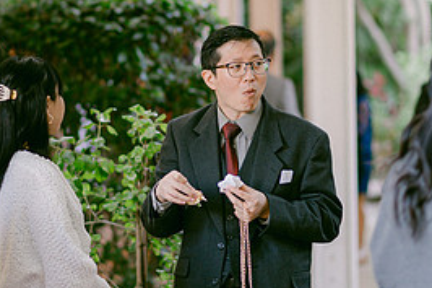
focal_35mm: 185
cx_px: 180
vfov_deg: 7.4
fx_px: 2219
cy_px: 116
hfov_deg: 11.1
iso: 640
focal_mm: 85
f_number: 1.8
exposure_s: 1/100
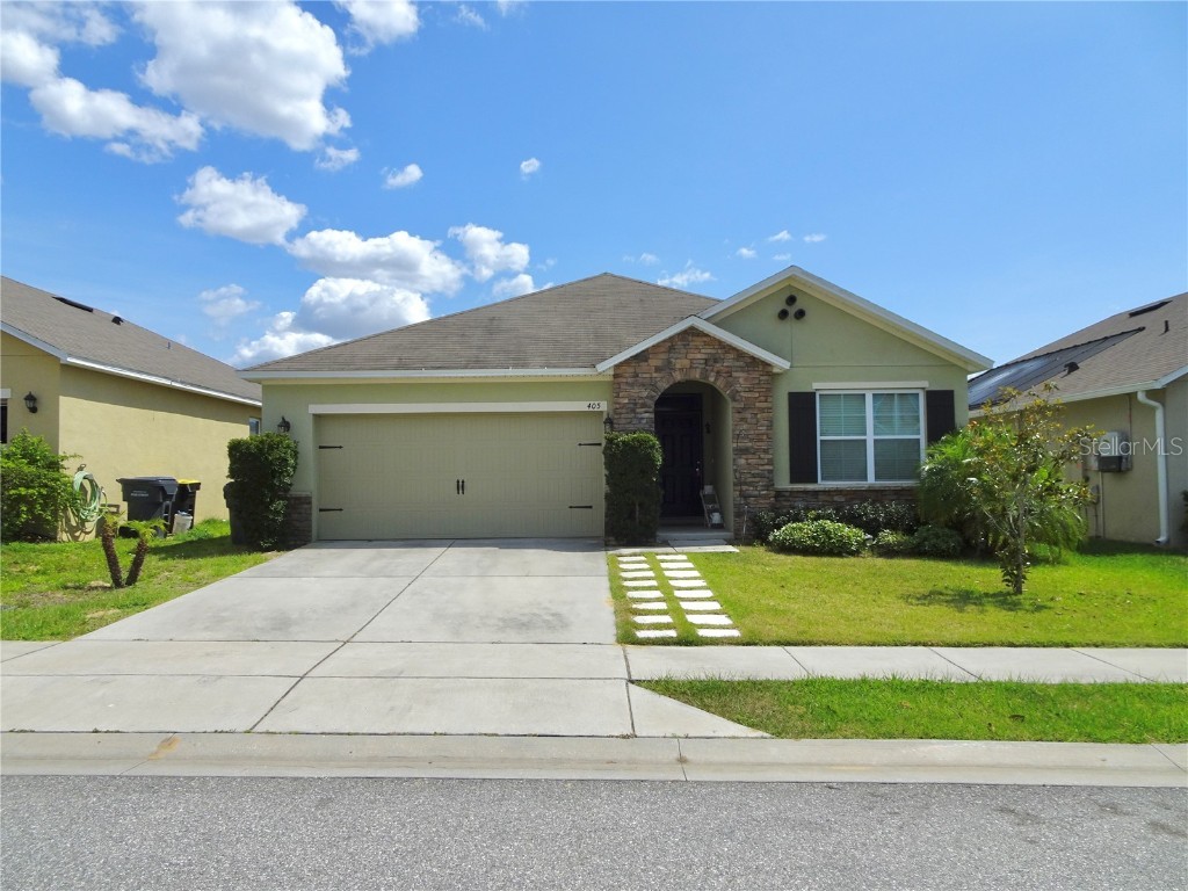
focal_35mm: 24
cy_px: 446
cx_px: 594
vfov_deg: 56.8
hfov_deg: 71.6
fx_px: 824
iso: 80
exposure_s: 1/1250
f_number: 3.5
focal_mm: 4.1
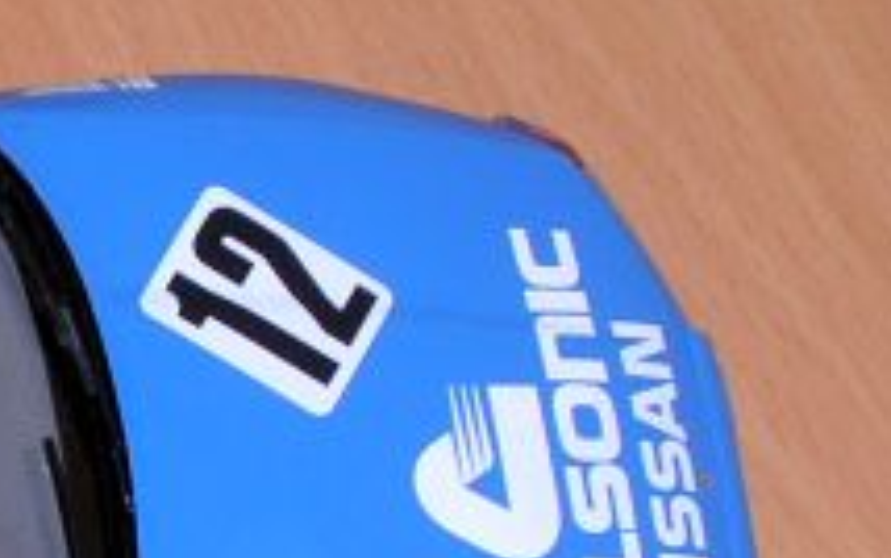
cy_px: 579
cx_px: -350
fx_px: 7702
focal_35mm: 317
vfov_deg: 4.1
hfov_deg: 6.6
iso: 100
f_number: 4.5
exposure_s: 1/60.1
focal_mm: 15.2
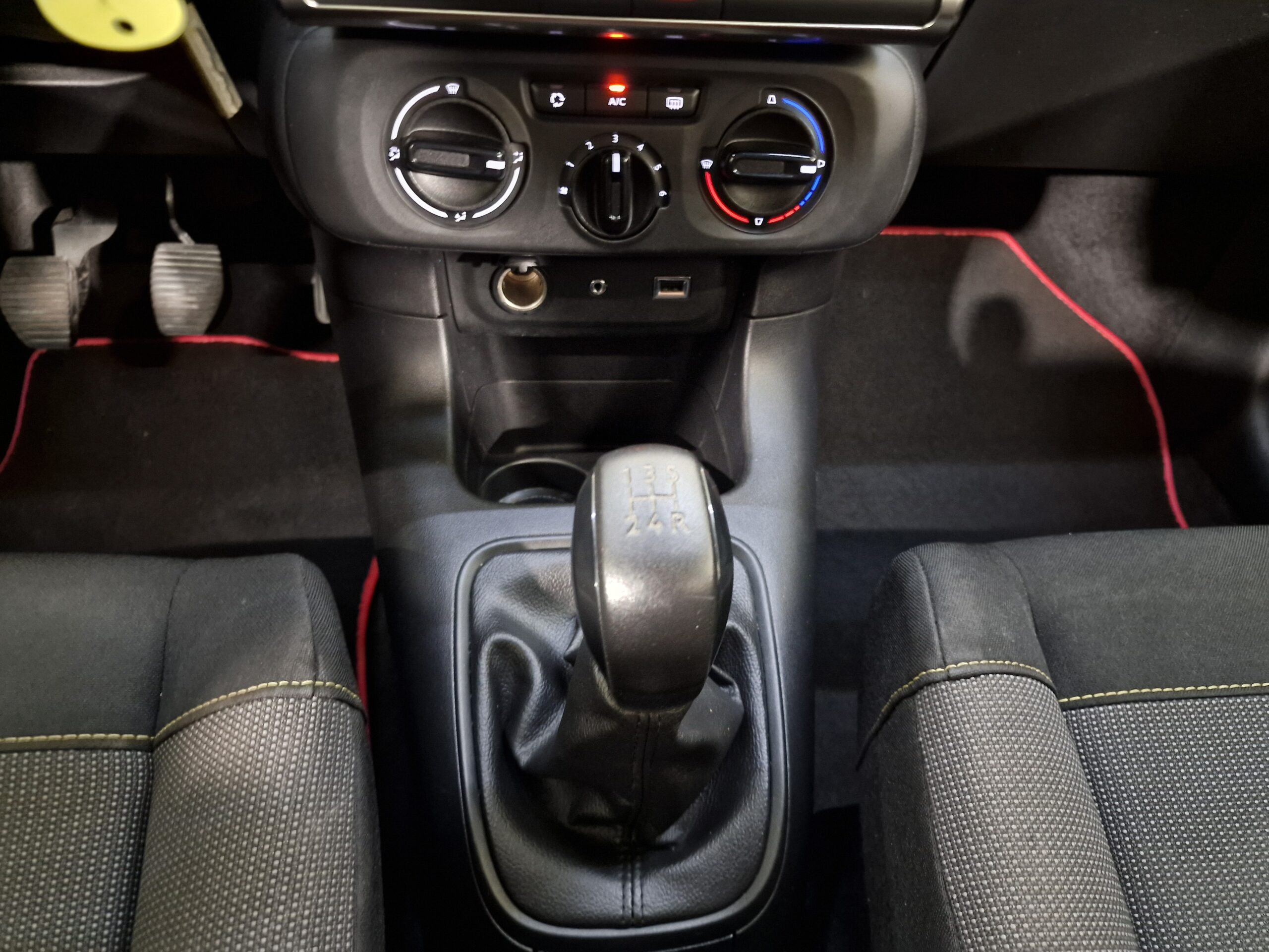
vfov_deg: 58.9
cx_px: 634
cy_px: 476
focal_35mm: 23
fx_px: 843
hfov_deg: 73.9
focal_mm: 6.4
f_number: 1.8
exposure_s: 1/10
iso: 500
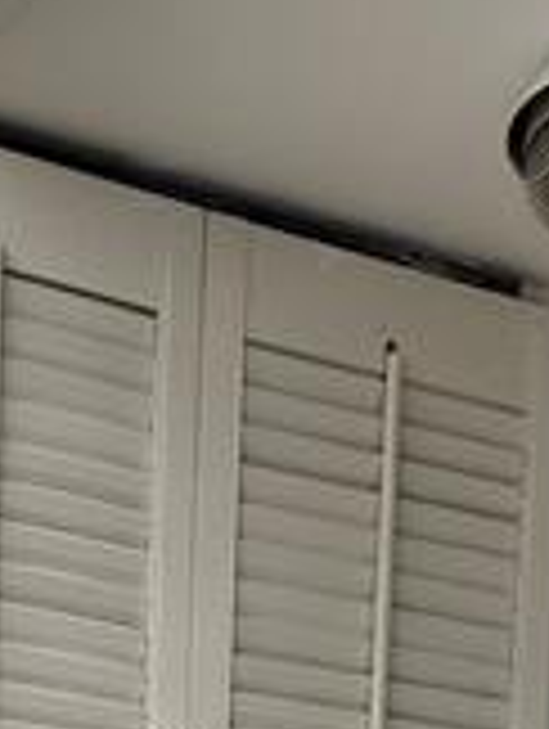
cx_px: 392
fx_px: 2299
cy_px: 1620
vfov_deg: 14.0
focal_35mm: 109
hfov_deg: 13.6
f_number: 1.8
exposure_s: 1/120
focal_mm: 5.54
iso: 80
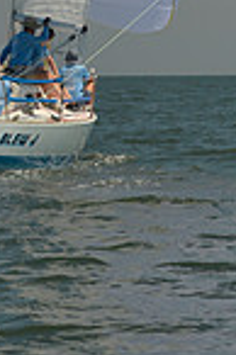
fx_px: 2740
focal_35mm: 278
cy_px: -336
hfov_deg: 4.9
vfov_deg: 7.2
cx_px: 145
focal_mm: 70
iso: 200
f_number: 7.1
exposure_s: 1/800
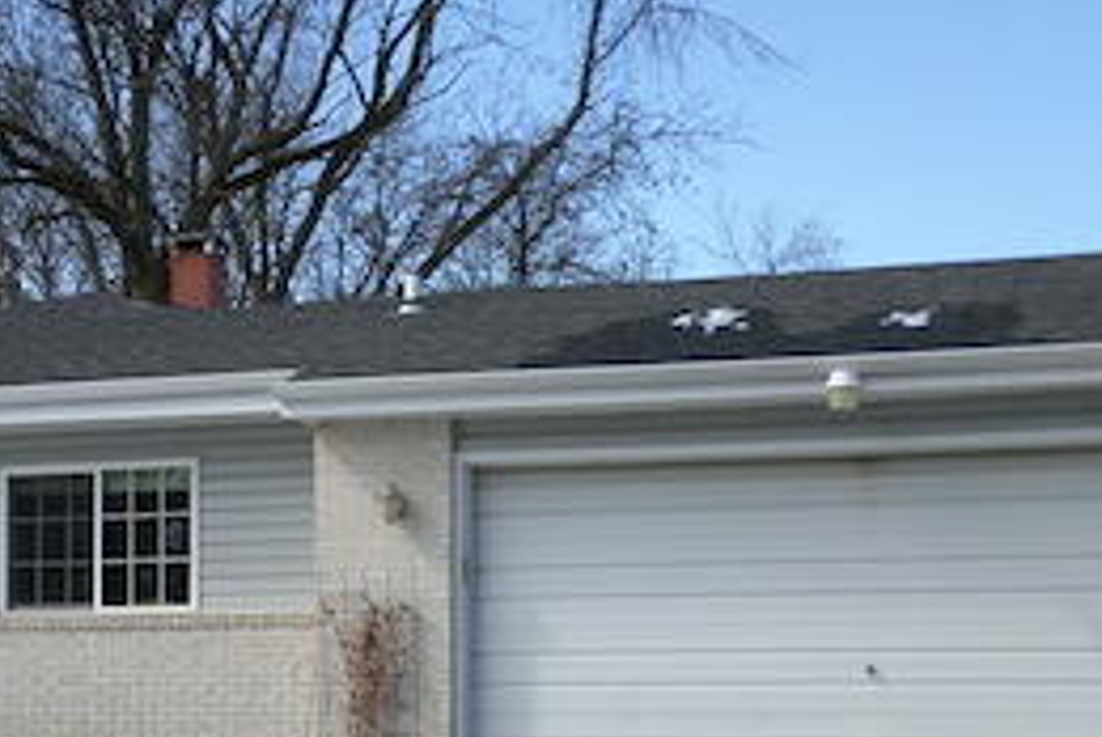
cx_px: 301
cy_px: 631
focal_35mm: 69
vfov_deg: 19.5
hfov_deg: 28.8
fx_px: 2115
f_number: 2.6
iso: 80
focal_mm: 4.9
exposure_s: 1/1000
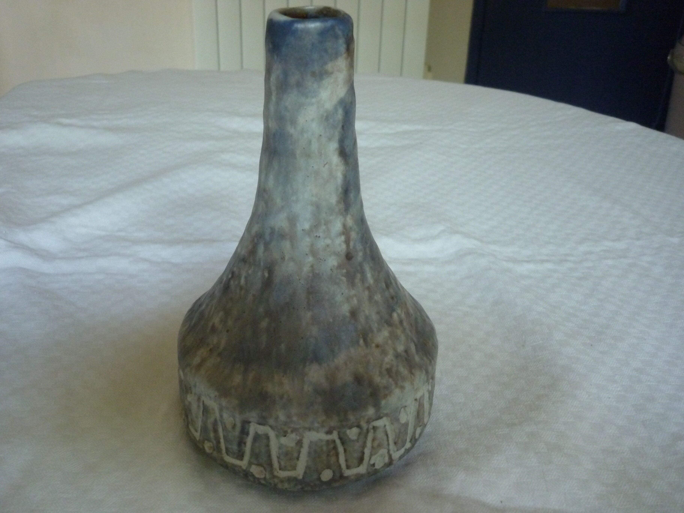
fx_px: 652
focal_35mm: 33
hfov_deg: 55.4
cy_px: 256
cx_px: 342
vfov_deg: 42.9
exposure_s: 1/25
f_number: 2.8
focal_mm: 5.5
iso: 400
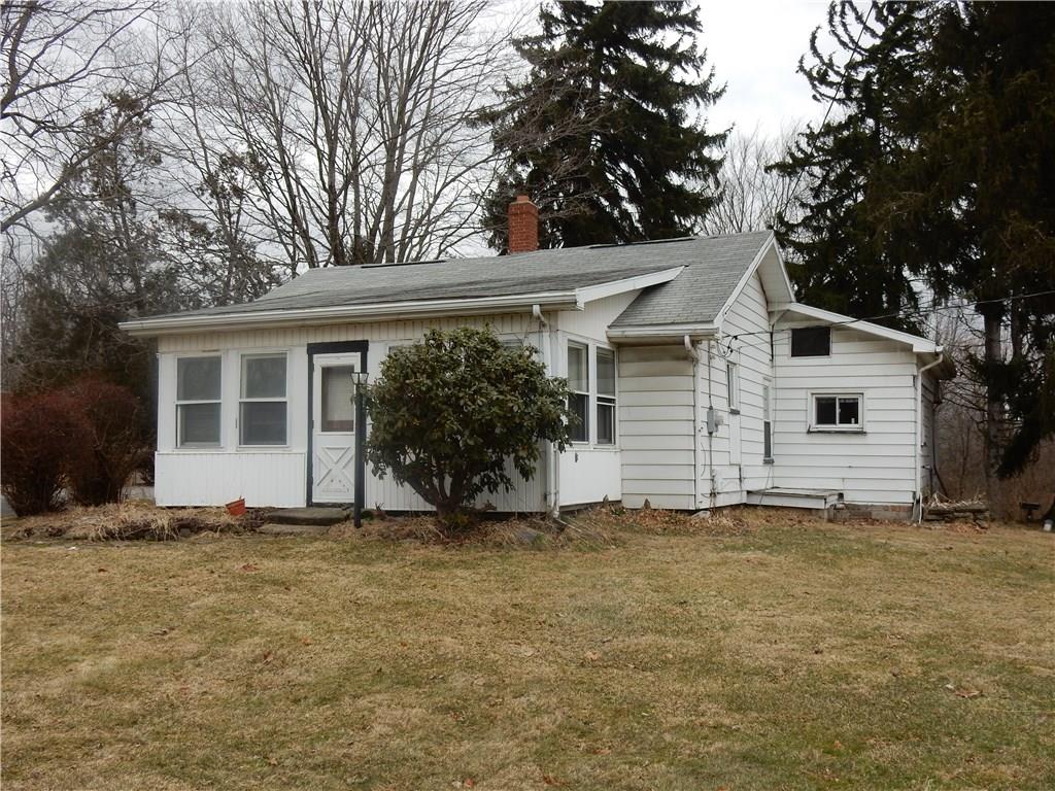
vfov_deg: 39.7
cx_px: 528
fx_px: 1097
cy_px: 396
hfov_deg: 51.4
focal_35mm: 36
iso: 125
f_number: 4
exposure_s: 1/80
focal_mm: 6.4
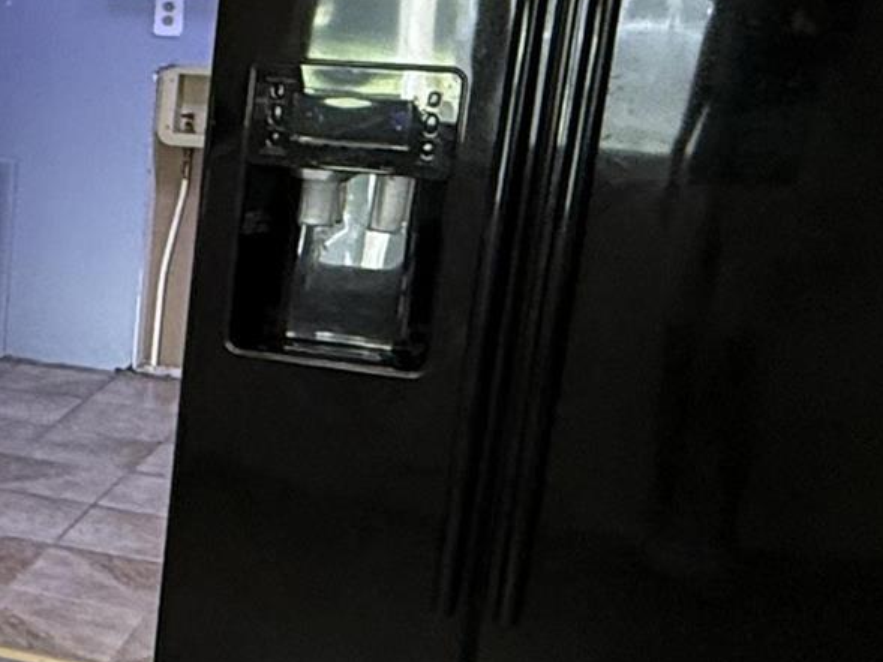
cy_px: 466
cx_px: -324
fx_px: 1862
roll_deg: +0.4
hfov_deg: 23.1
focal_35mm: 73
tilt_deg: -17.8
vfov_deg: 20.1
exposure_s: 1/60
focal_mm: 2.22
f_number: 2.2
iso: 320
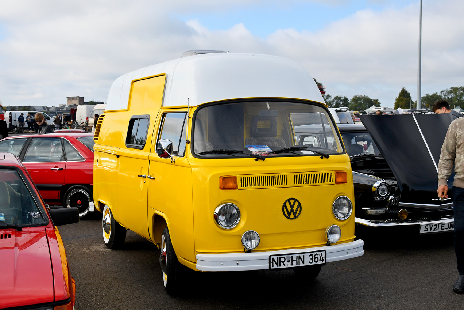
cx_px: 233
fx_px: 593
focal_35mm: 46
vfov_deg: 29.2
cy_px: 153
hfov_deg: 42.7
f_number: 6.3
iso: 200
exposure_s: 1/800
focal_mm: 30
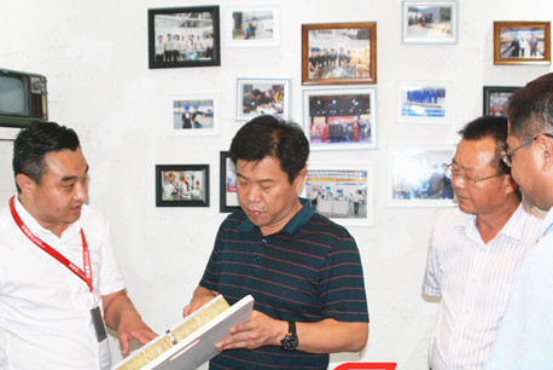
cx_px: 267
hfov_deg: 36.2
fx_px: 845
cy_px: 196
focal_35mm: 55
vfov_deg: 24.6
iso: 800
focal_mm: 28
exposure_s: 1/60
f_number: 5
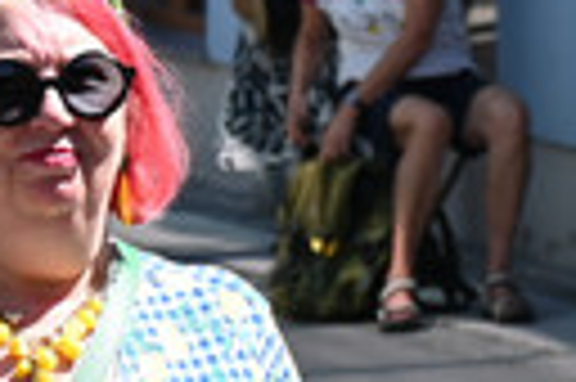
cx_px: 801
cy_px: 429
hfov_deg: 3.9
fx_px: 8389
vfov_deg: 2.6
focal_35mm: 525
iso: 100
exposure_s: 1/200
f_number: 6
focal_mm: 70
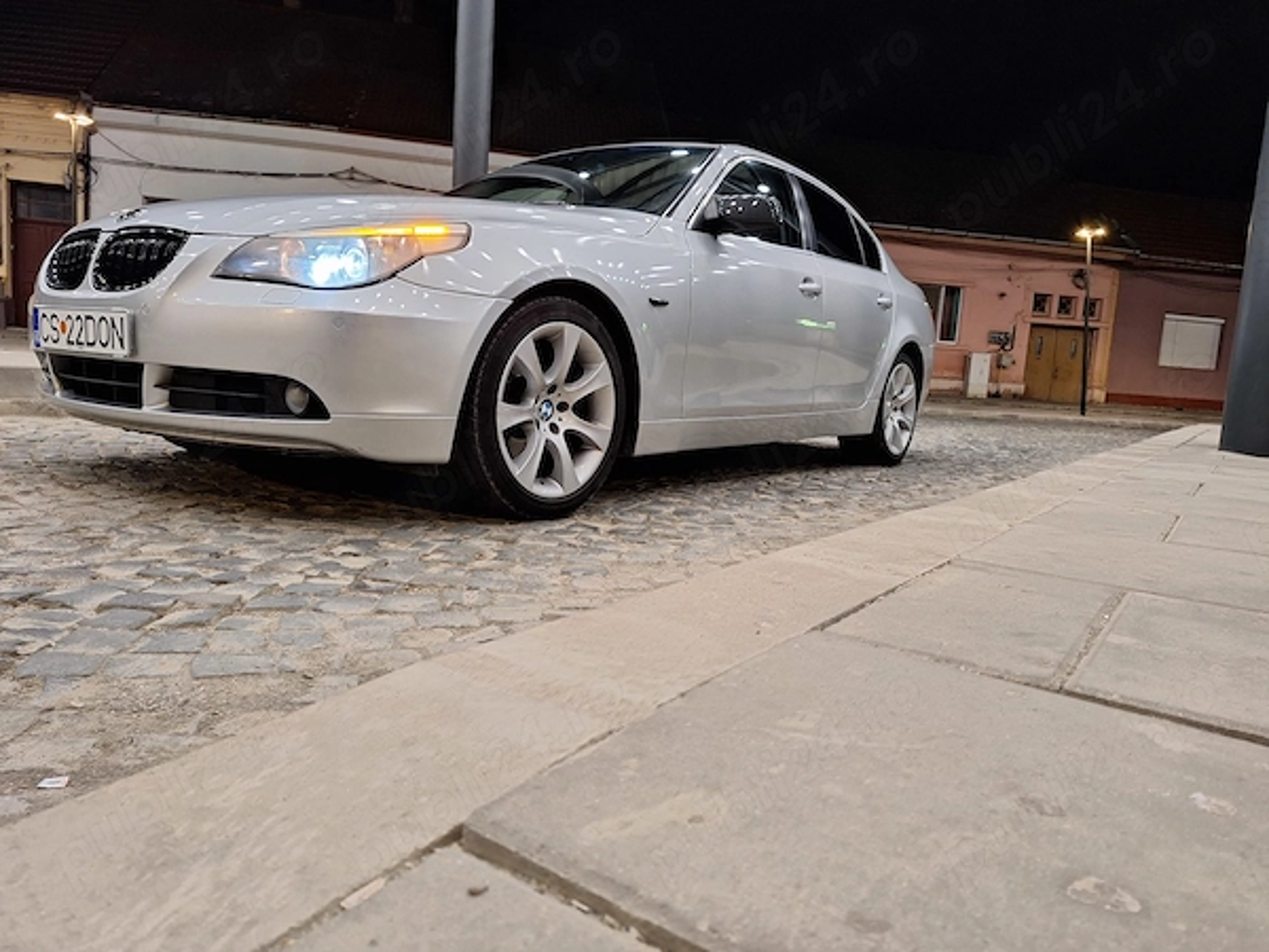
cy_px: 476
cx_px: 634
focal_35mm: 23
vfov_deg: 58.9
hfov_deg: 73.9
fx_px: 843
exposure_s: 1/33
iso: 200
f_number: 1.8
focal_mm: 5.54
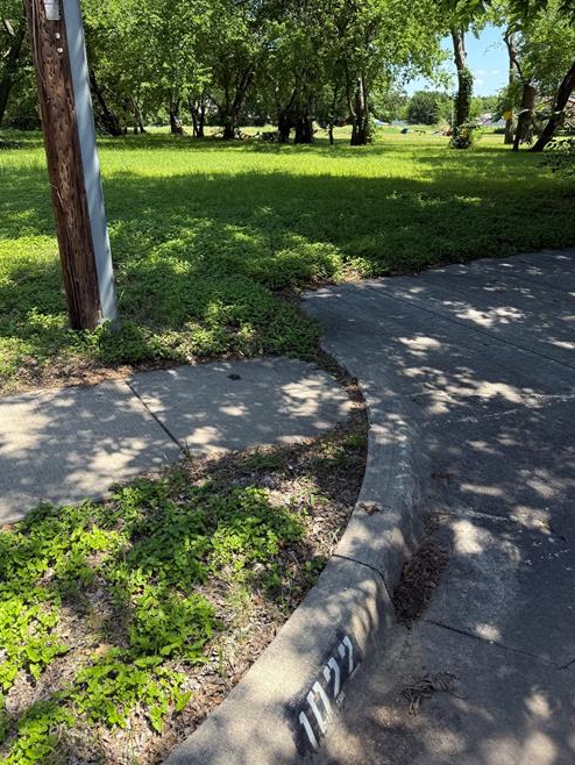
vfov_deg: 63.3
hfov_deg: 49.6
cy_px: 348
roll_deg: +0.7
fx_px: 620
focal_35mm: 28
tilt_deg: -16.7
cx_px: 244
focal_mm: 6.76
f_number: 1.78
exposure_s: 1/1271
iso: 80
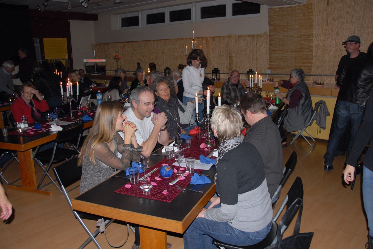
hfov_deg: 60.3
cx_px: 186
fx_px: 321
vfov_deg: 42.3
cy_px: 121
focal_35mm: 31
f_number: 3.8
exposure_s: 1/60
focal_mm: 20
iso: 320
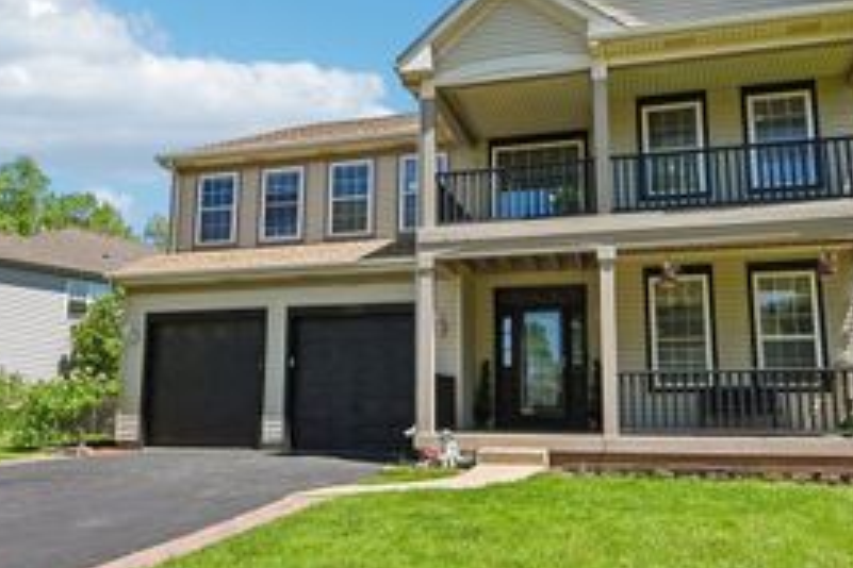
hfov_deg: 61.9
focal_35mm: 30
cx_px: 441
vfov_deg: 43.5
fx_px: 711
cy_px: 314
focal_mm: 16
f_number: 13
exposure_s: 1/250
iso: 400
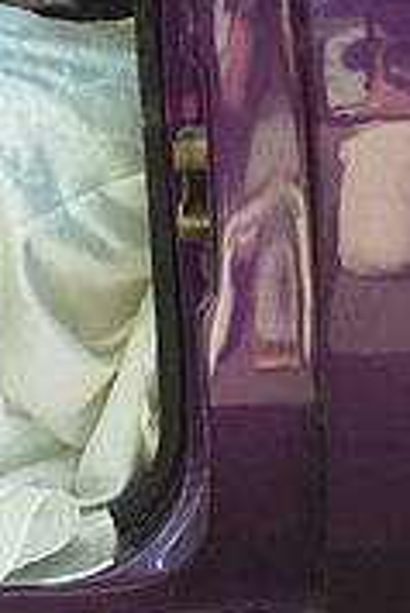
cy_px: 186
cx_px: -90
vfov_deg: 19.2
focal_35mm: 106
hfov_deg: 12.6
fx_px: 1807
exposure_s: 1/500
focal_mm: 28
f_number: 4
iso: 400
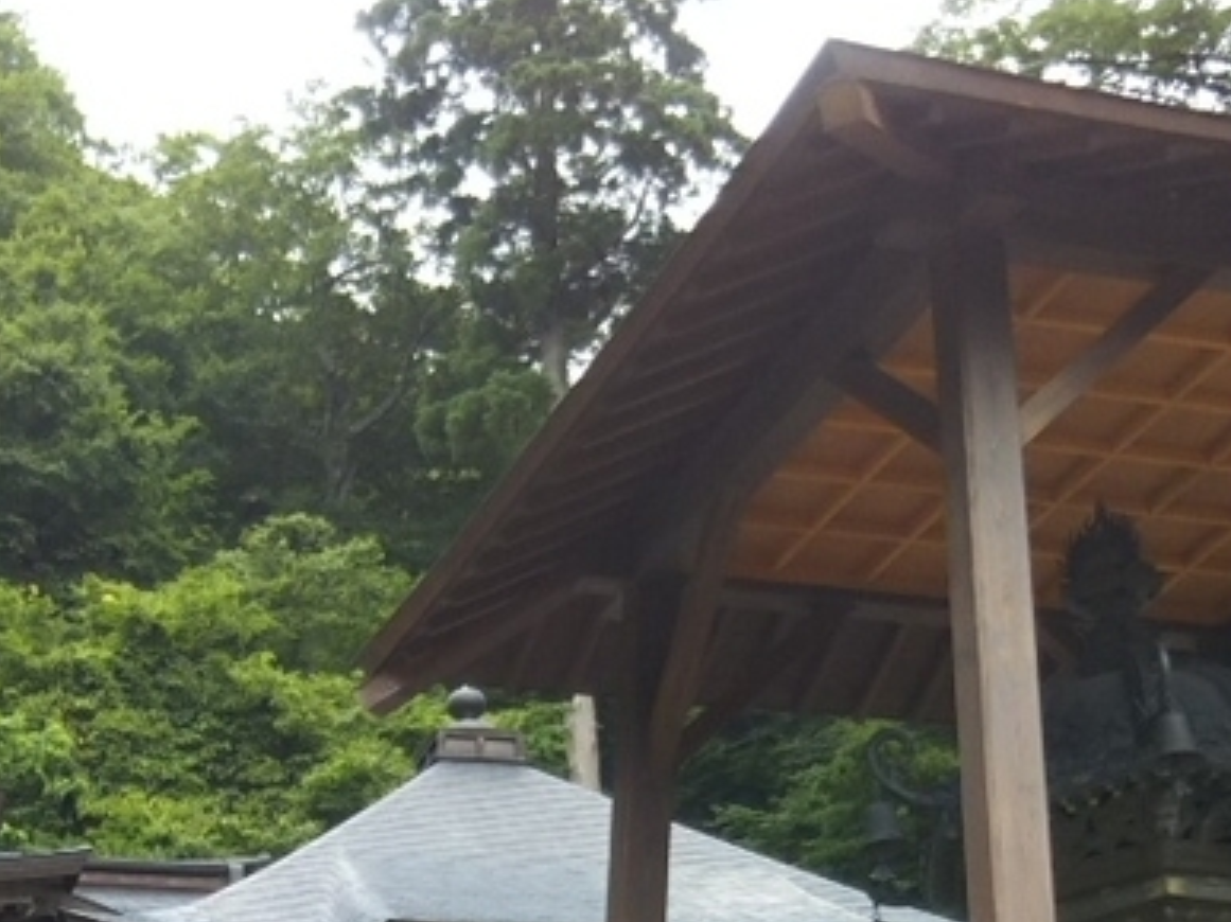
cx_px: 204
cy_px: 1154
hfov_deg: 20.8
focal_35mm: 93
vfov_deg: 15.2
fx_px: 3306
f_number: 2.2
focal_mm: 4
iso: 25
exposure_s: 1/183
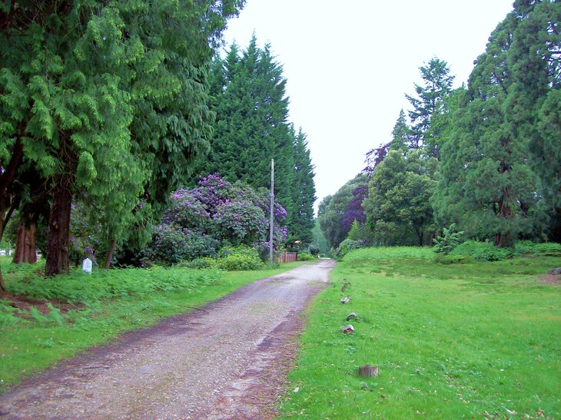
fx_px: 583
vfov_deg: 39.6
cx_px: 280
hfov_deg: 51.4
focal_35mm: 36
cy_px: 210
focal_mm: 6
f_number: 2.7
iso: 80
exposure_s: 1/144
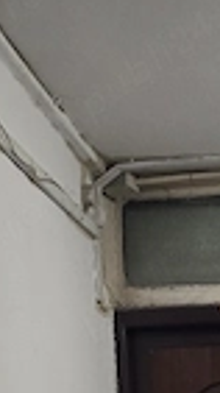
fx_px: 739
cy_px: 518
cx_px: 226
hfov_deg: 16.6
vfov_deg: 25.4
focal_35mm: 71
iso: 640
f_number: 1.7
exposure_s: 1/101
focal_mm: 6.3
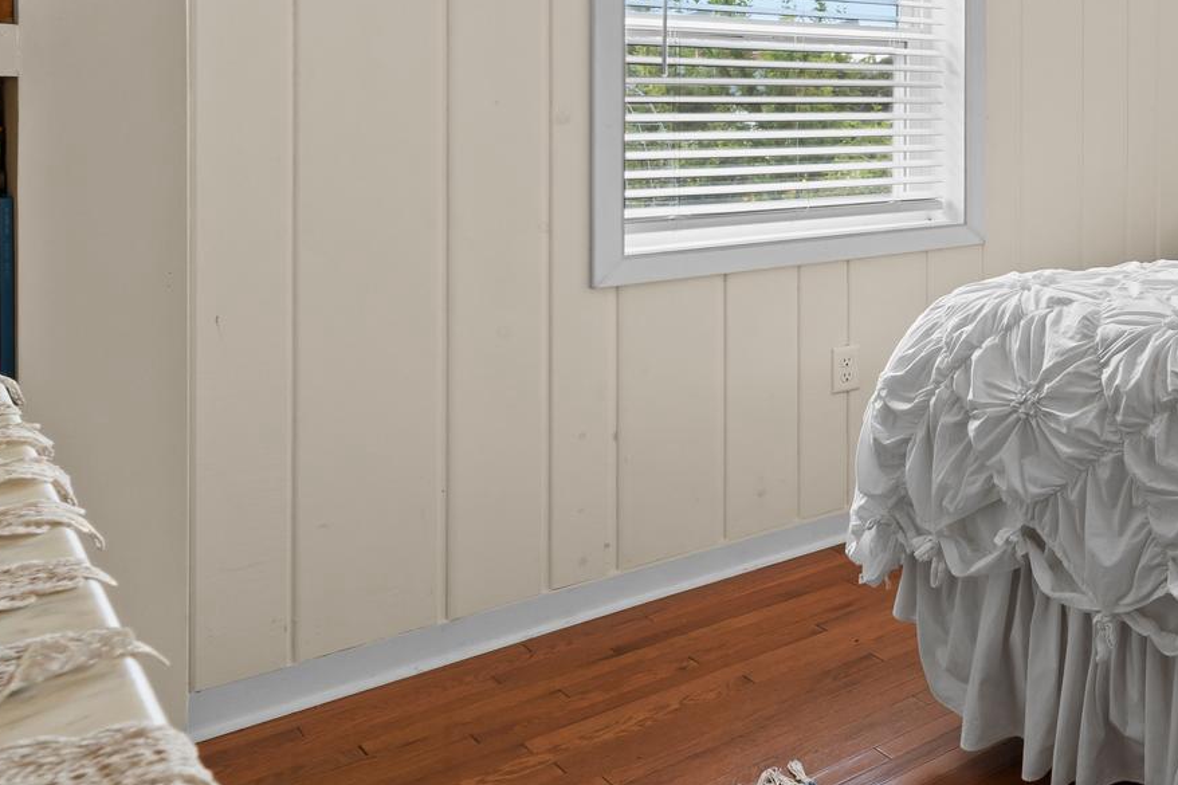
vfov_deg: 36.1
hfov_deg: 41.0
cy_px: 115
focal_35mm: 35
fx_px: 1145
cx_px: 1354
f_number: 7.1
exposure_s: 1/5
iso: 250
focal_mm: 10
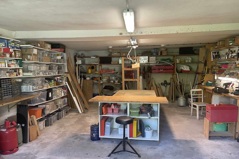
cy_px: 91
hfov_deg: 65.5
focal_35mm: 28
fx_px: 186
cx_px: 120
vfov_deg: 46.3
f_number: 1.6
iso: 64
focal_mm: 4.2
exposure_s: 1/50
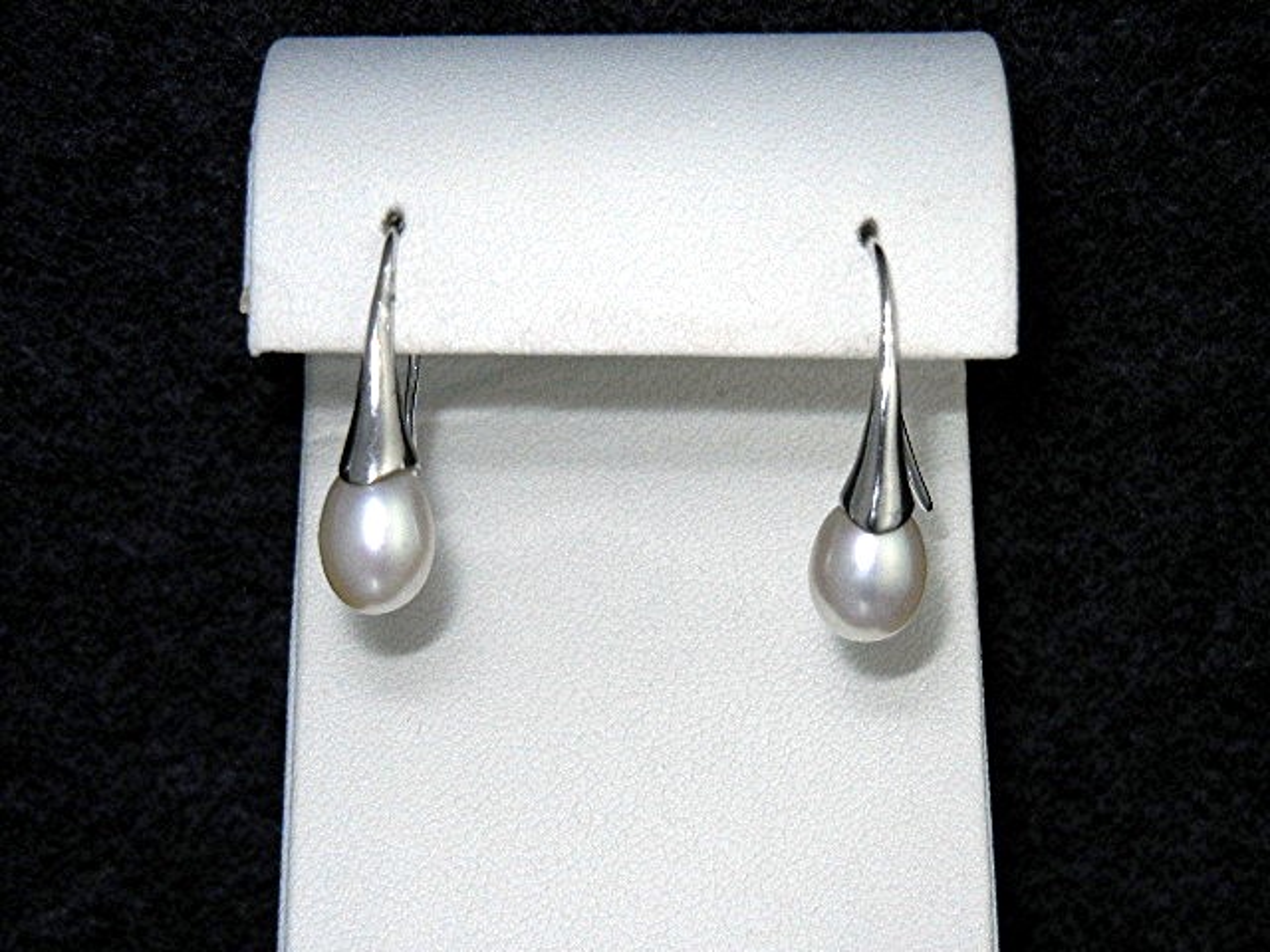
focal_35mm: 89
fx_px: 3265
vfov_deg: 16.6
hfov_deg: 22.0
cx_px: 635
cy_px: 476
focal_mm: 16
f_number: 8.8
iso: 348
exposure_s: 1/30
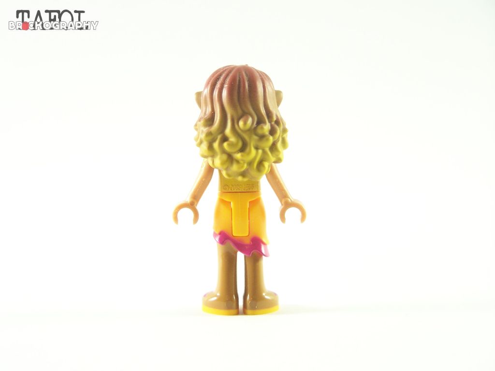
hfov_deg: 15.4
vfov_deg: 11.6
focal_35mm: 128
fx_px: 1830
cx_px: 248
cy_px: 186
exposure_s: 1/30
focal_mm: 21.2
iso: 200
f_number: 3.2
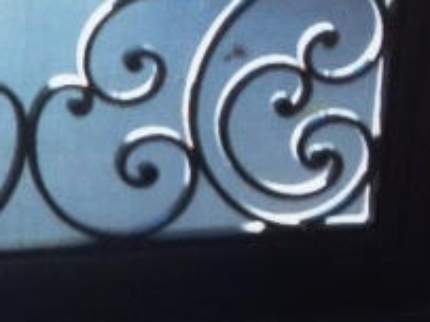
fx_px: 2768
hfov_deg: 8.4
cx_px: -432
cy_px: 205
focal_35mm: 223
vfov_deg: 6.7
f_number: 2.4
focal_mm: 4.28
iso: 80
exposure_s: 1/60
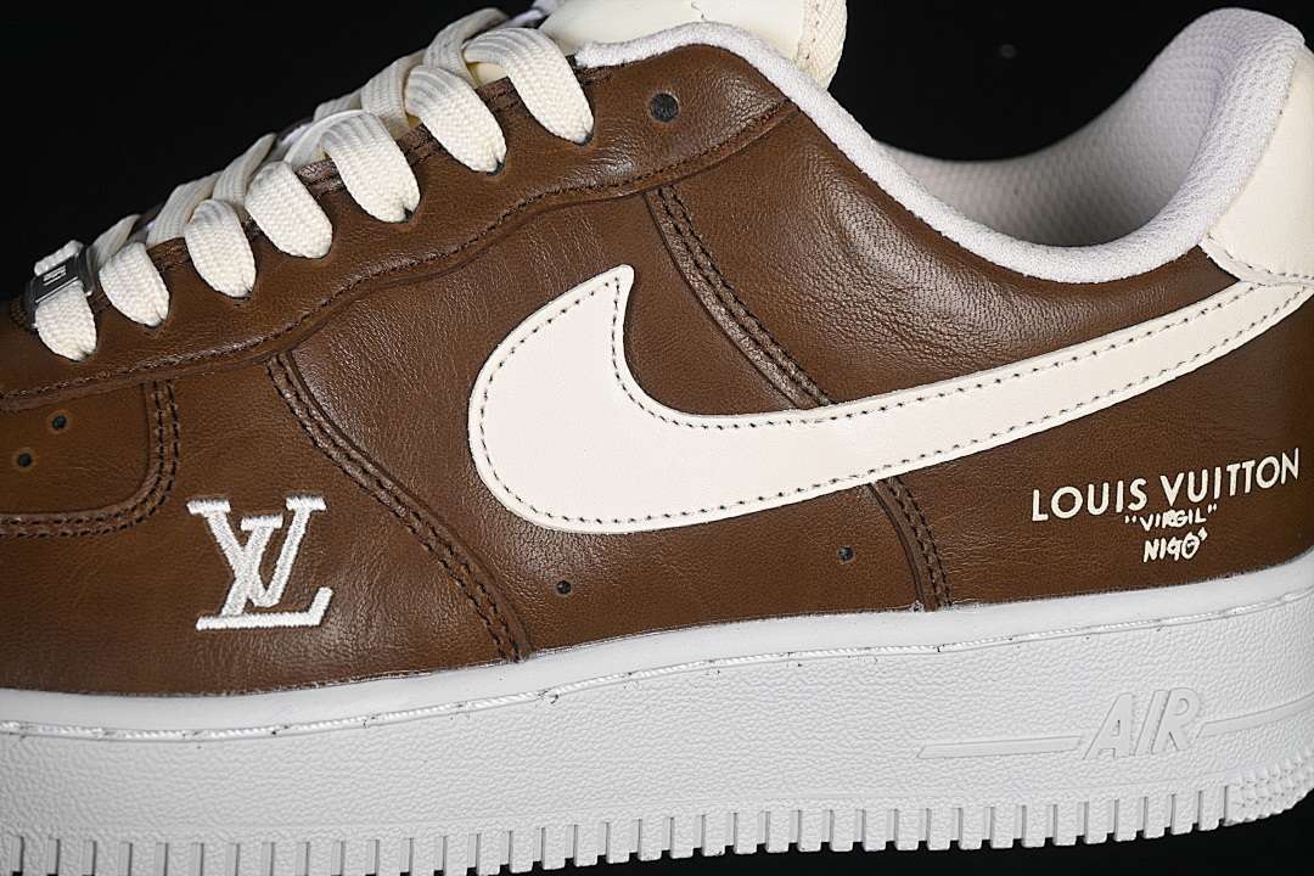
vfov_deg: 18.2
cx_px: 657
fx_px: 2737
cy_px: 438
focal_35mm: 75
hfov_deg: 27.0
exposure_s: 1/60
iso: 160
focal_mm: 50
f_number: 6.3
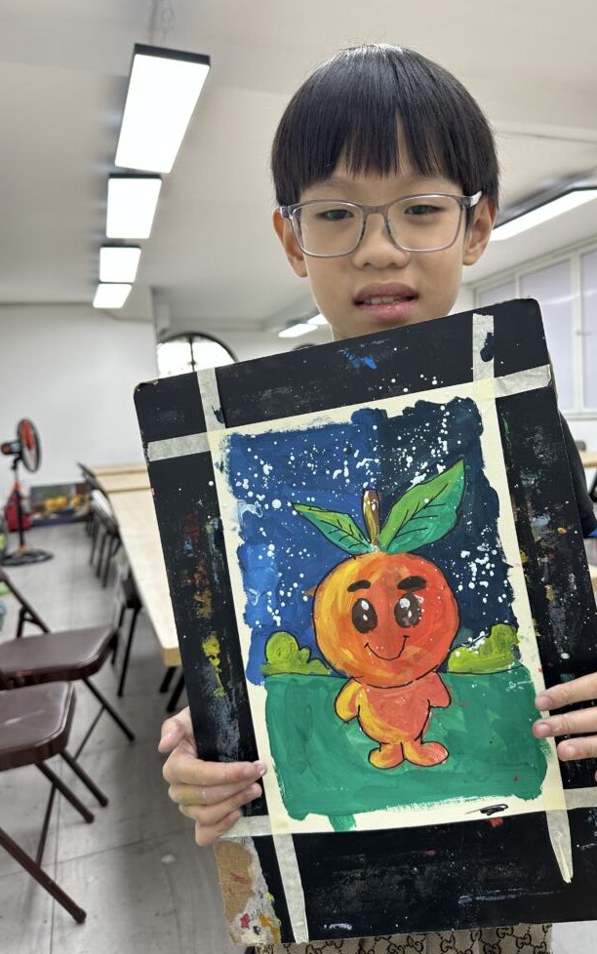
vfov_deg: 70.4
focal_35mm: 26
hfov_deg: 47.4
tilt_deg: -4.9
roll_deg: +2.7
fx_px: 676
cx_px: 355
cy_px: 476
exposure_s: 1/100
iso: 64
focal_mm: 6.86
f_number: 1.78
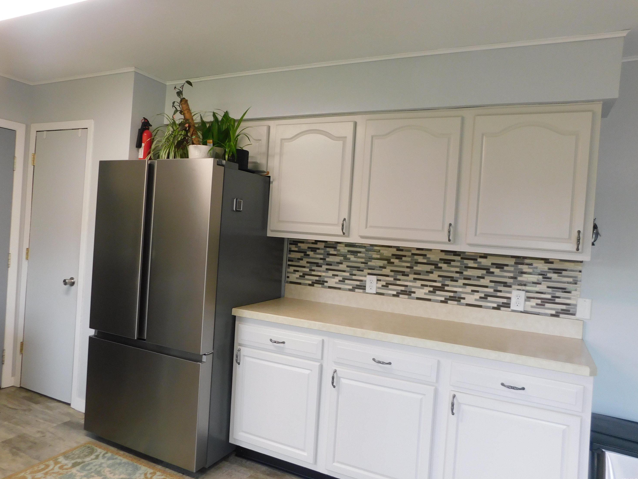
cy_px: 236
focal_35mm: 25
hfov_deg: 69.4
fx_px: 461
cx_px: 306
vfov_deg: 54.9
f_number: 3
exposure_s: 1/30
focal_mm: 4.1
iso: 160
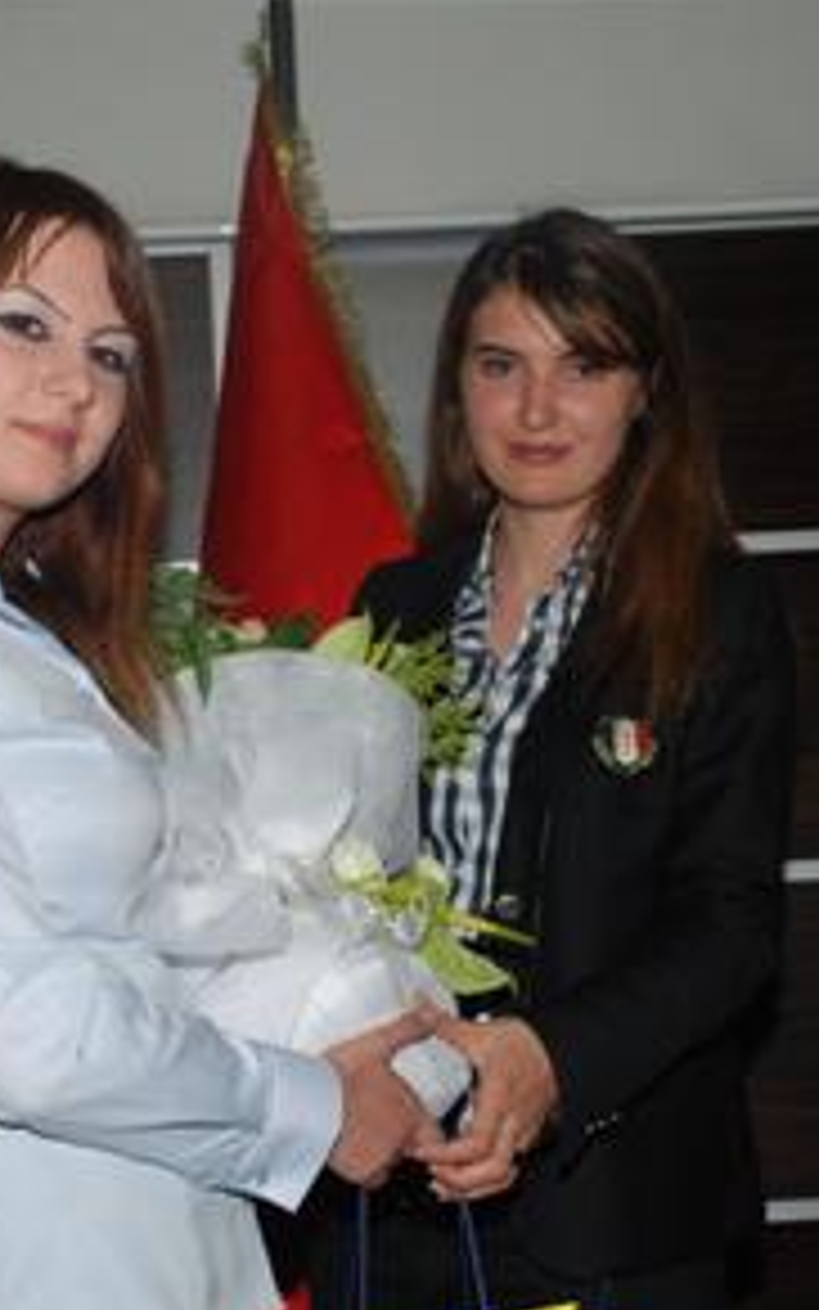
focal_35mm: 66
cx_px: 364
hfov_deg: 19.7
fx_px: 2356
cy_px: 671
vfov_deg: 31.1
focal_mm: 28
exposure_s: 1/60
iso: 100
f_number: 4
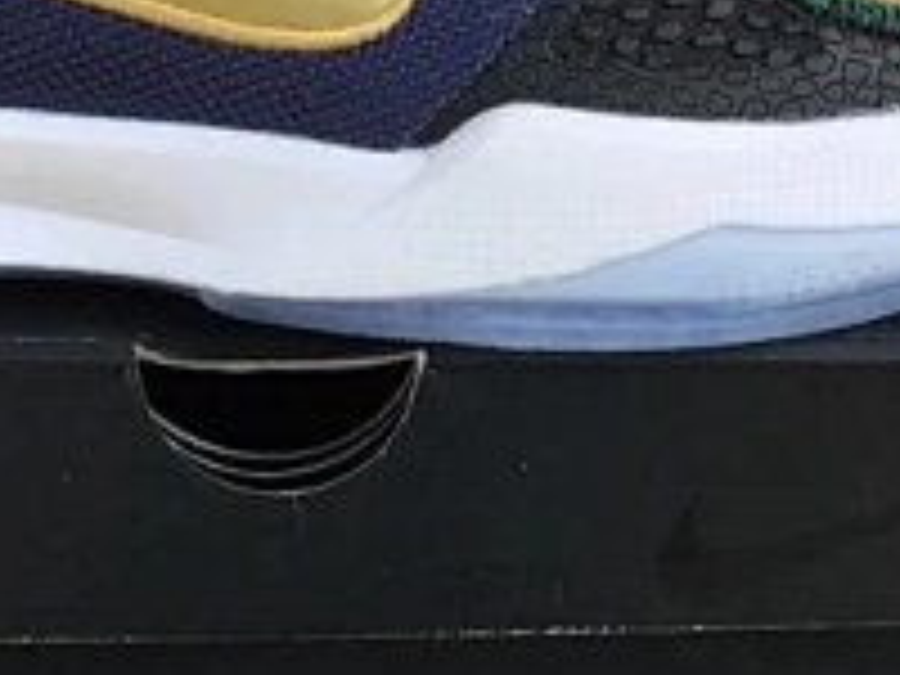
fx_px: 2574
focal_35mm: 99
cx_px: 238
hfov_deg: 19.7
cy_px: 158
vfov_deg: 14.9
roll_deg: -1.3
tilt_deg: -20.2
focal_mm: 3.3
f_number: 2.4
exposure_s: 1/217
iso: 25
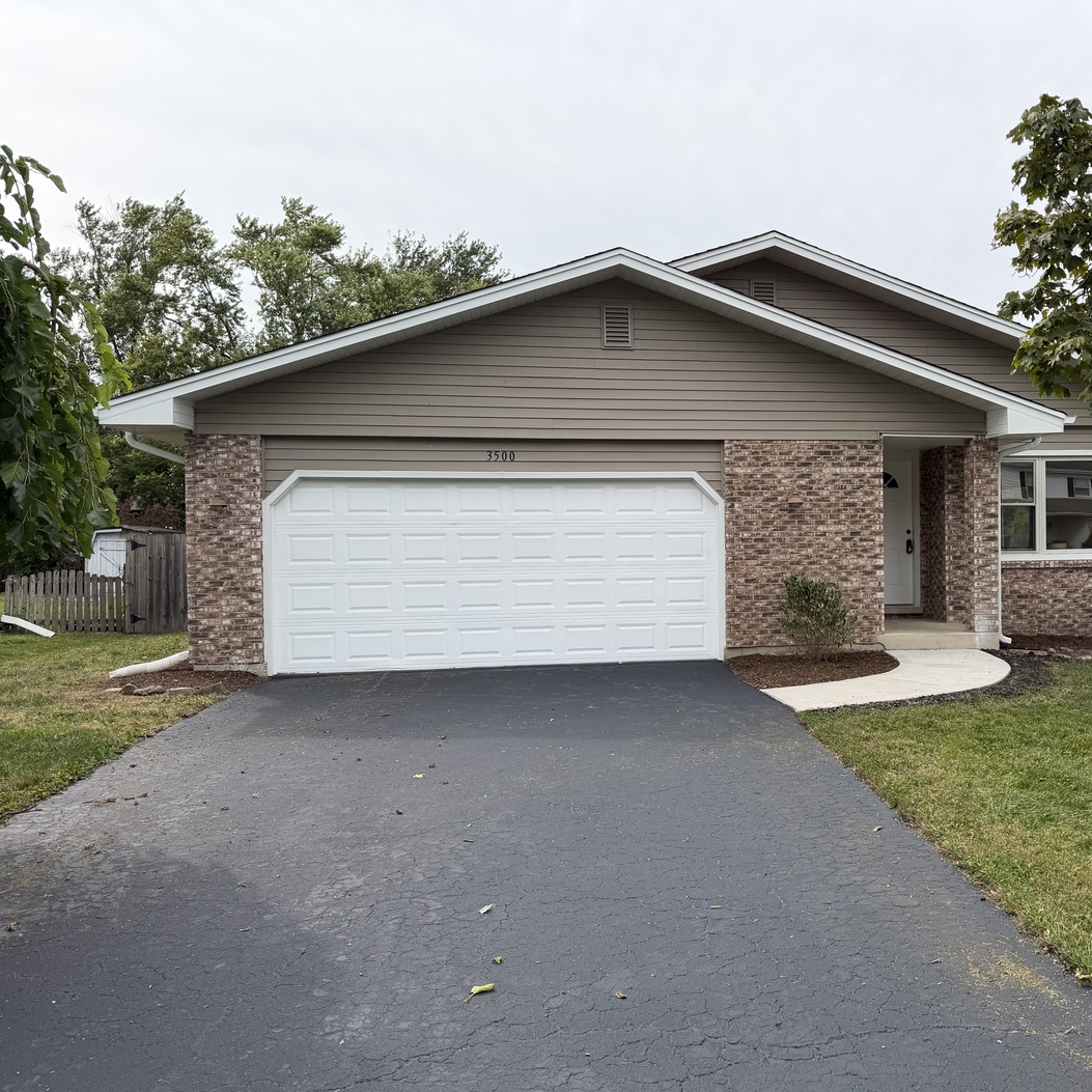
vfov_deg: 55.6
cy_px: 556
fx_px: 1035
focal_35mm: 29
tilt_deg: -0.6
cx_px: 738
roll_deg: +0.4
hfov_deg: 54.4
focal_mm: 6.76
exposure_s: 1/2611
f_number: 1.78
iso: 80
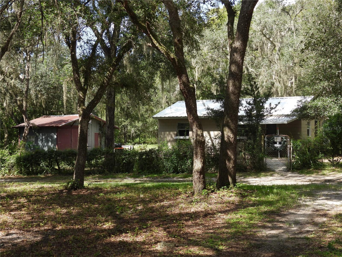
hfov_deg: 38.2
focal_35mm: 50
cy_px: 128
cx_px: 171
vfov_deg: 29.1
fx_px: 494
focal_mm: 8.9
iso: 100
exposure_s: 1/320
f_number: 3.5
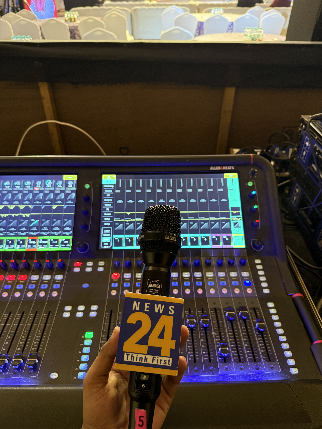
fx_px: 298
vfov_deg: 71.6
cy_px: 214
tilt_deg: -37.0
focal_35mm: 24
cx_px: 161
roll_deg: -2.2
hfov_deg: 56.8
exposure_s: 1/39
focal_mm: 6.76
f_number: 1.78
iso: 800
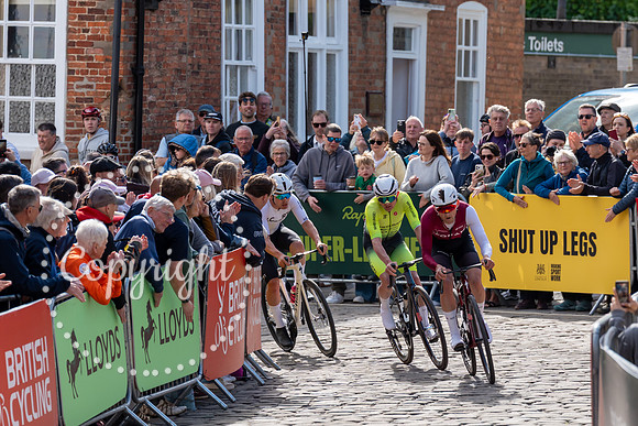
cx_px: 427
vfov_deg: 4.9
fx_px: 5004
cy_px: 161
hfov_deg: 7.3
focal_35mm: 282
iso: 320
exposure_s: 1/1000
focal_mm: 191
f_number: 4
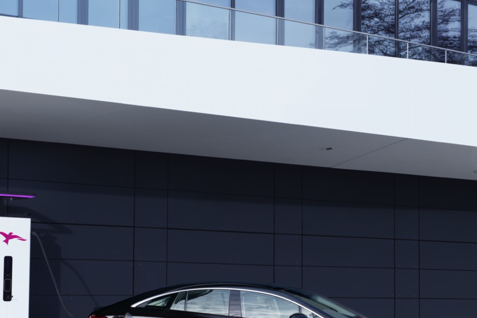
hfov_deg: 23.3
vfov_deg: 15.7
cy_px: 222
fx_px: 1153
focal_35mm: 87
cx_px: 172
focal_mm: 60
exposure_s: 1/100
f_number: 8
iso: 100
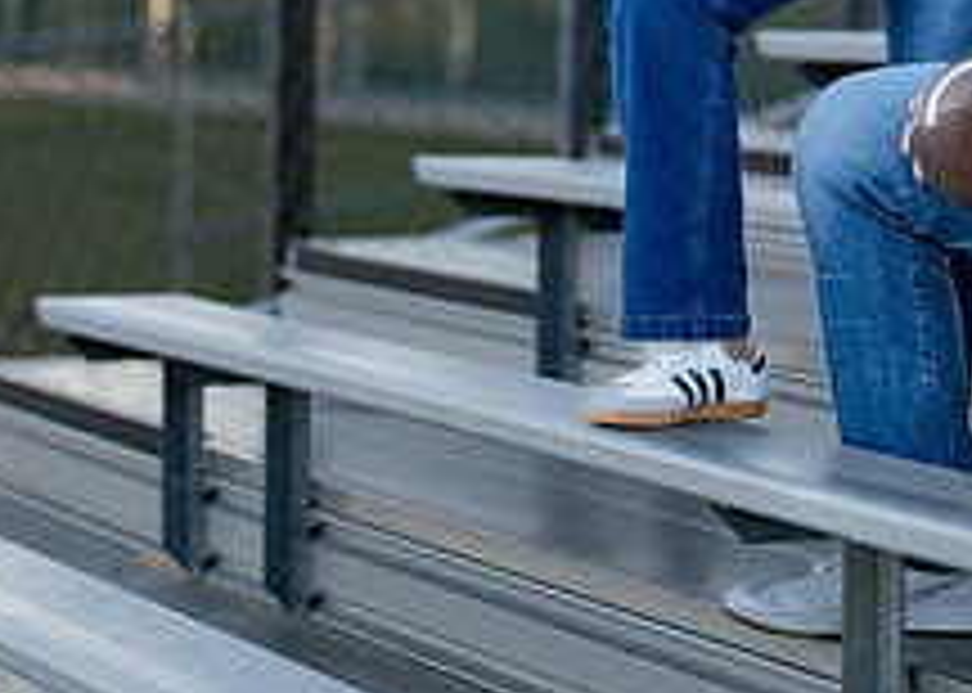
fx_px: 4387
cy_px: -138
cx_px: 1040
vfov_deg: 8.9
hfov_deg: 12.5
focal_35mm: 159
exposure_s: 1/1600
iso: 100
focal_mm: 50
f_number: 1.2
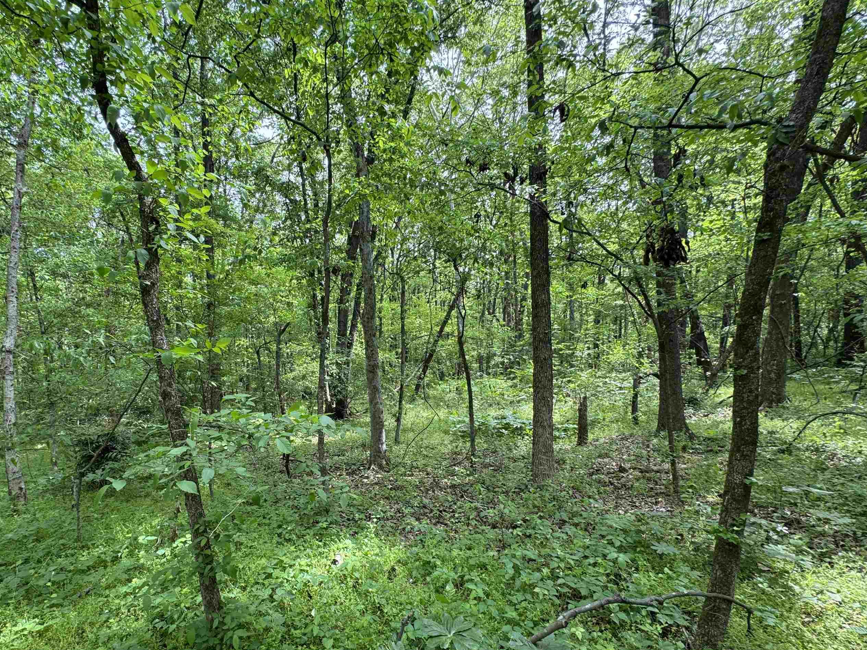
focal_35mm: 17
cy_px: 375
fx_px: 426
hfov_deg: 90.2
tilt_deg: +0.4
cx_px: 362
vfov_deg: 74.2
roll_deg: +2.1
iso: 40
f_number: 2.2
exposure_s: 1/129
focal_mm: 2.22
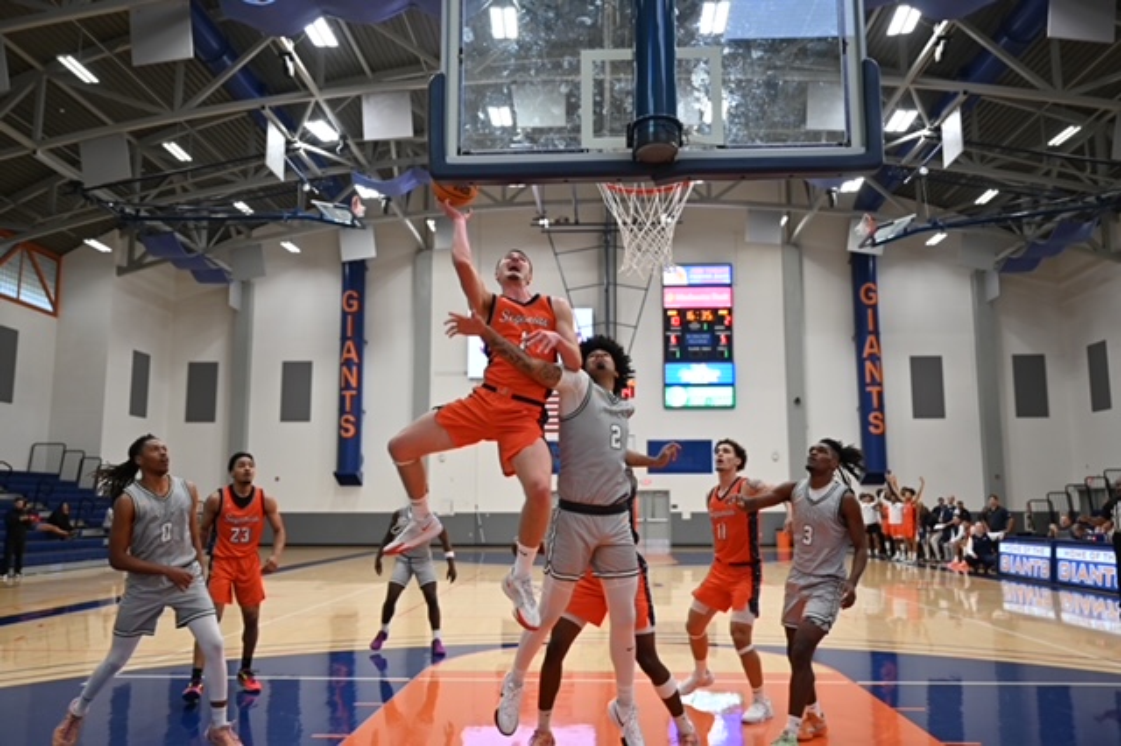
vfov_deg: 41.1
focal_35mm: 32
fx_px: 996
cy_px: 373
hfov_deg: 58.7
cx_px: 560
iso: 1000
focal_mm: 32
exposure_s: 1/500
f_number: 2.8
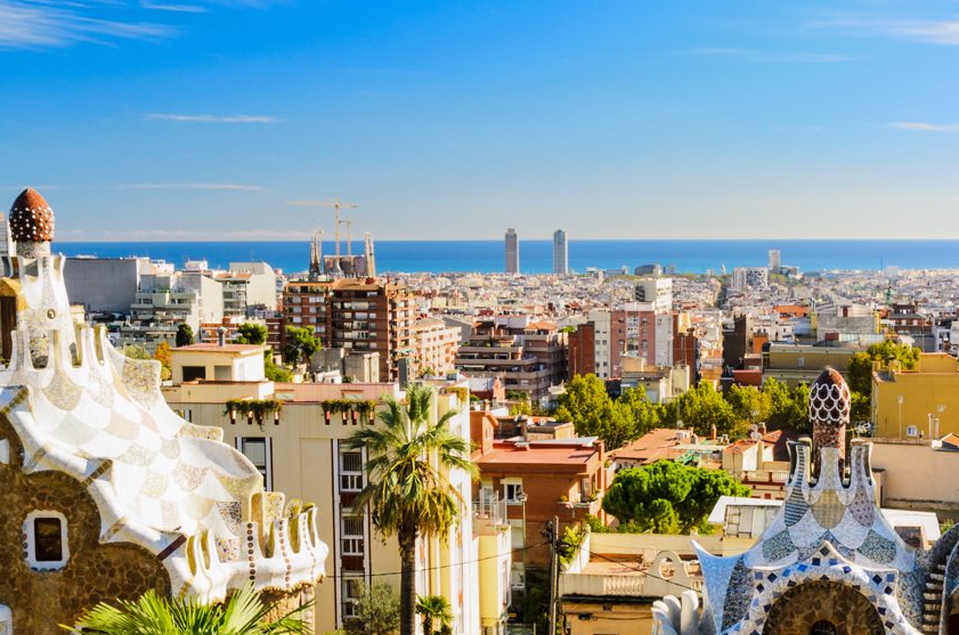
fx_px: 1594
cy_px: 378
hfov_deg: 33.1
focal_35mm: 60
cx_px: 671
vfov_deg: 22.5
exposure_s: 1/40
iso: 100
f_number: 10
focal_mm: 21
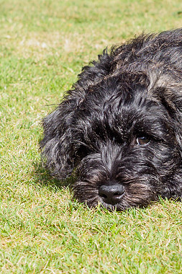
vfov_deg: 10.0
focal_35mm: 205
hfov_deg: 6.7
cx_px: 146
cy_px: 149
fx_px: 1556
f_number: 5.6
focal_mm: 40
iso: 200
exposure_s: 1/500
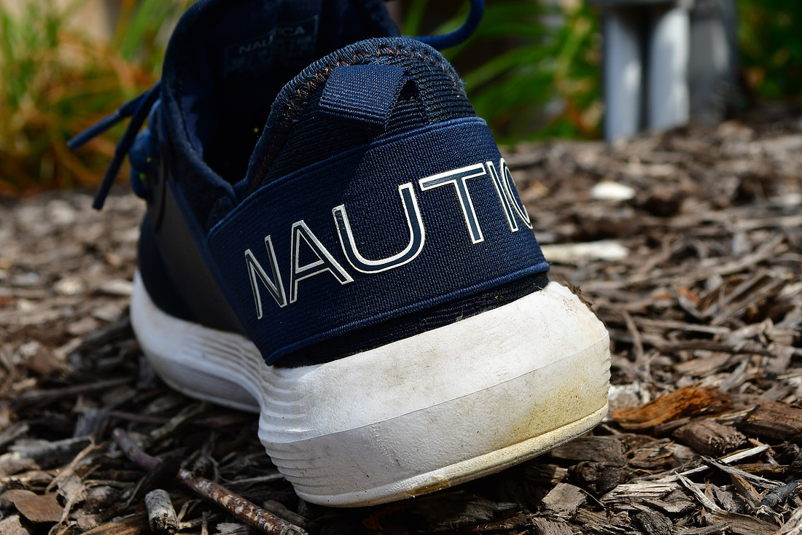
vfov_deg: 16.7
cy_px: 268
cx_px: 401
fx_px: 1827
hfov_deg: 24.8
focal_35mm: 82
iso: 200
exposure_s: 1/250
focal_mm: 55
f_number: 11
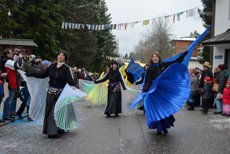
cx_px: 115
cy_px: 77
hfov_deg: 49.5
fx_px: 249
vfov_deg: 34.3
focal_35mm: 39
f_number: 5.6
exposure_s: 1/125
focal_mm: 26
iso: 200
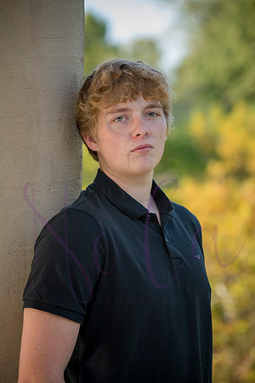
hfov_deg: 11.4
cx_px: 128
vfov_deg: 17.1
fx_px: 1275
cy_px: 192
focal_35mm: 120
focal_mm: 120
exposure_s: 1/640
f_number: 5
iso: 800
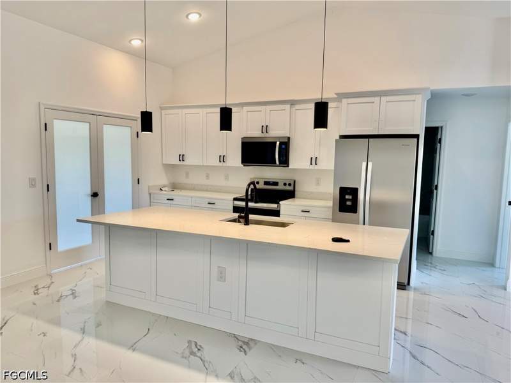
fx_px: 354
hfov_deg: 71.6
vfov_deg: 56.8
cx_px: 256
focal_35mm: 24
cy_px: 192
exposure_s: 1/120
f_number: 1.78
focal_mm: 6.76
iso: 50
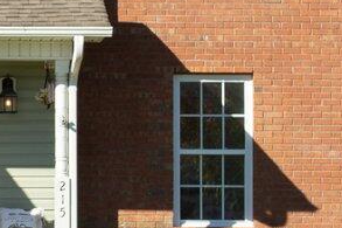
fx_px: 2393
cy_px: 71
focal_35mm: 252
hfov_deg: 8.0
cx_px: -139
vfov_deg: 5.4
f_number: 8
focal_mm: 36
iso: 160
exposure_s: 1/500
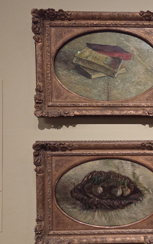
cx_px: 175
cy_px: 131
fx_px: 240
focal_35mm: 36
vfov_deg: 53.9
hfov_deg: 30.9
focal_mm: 5.4
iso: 1600
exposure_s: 1/120
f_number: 1.8
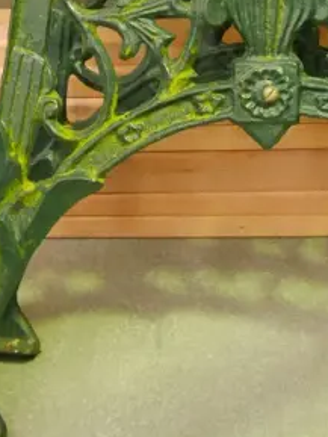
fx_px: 1073
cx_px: 293
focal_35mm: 85
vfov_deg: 21.4
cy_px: -87
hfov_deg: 17.1
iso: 3200
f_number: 3.7
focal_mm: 12
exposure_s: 1/125
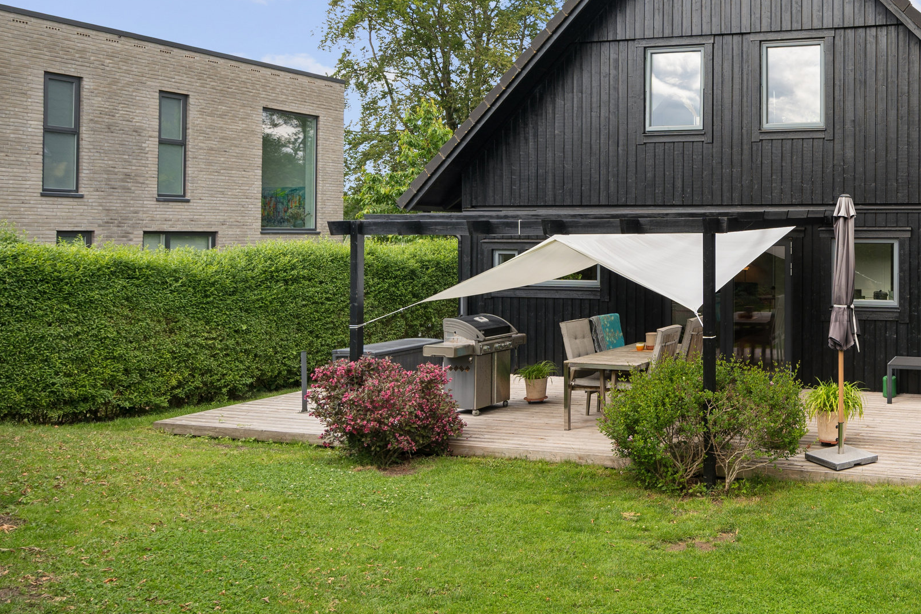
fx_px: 791
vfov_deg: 42.1
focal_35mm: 31
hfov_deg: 52.4
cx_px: 844
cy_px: 227
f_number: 6.3
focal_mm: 16.5
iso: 100
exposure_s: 1/125
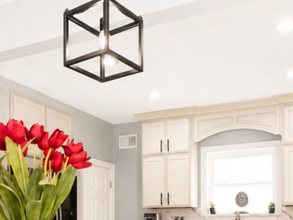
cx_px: 148
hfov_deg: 42.1
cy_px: 222
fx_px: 381
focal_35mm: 45
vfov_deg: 29.9
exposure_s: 1/80
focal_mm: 10
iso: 2000
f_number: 9
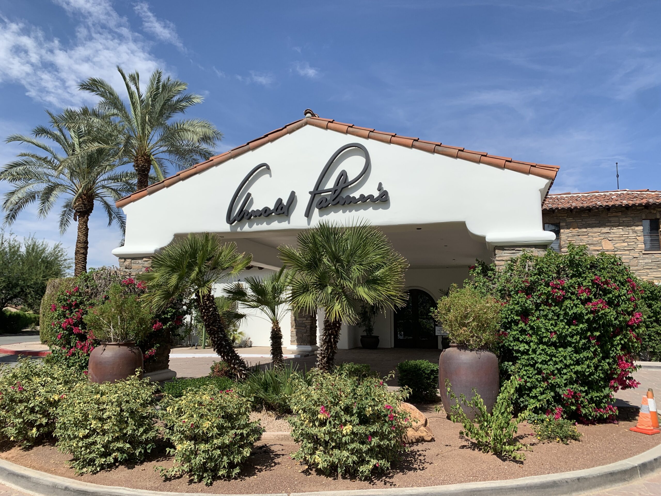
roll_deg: -1.3
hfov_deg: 67.3
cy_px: 248
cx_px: 330
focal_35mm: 26
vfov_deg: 53.1
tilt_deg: +8.8
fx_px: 496
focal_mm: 4.25
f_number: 1.8
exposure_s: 1/3521
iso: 25
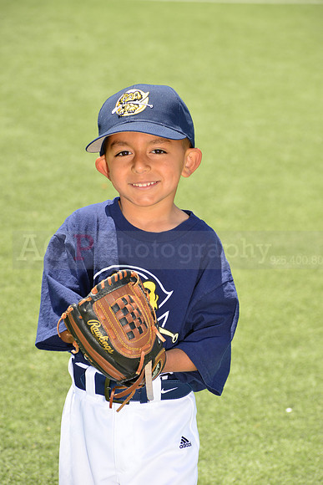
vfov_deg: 11.1
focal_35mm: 185
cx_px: 162
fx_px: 2488
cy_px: 242
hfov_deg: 7.4
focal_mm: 185
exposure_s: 1/250
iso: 250
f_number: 11
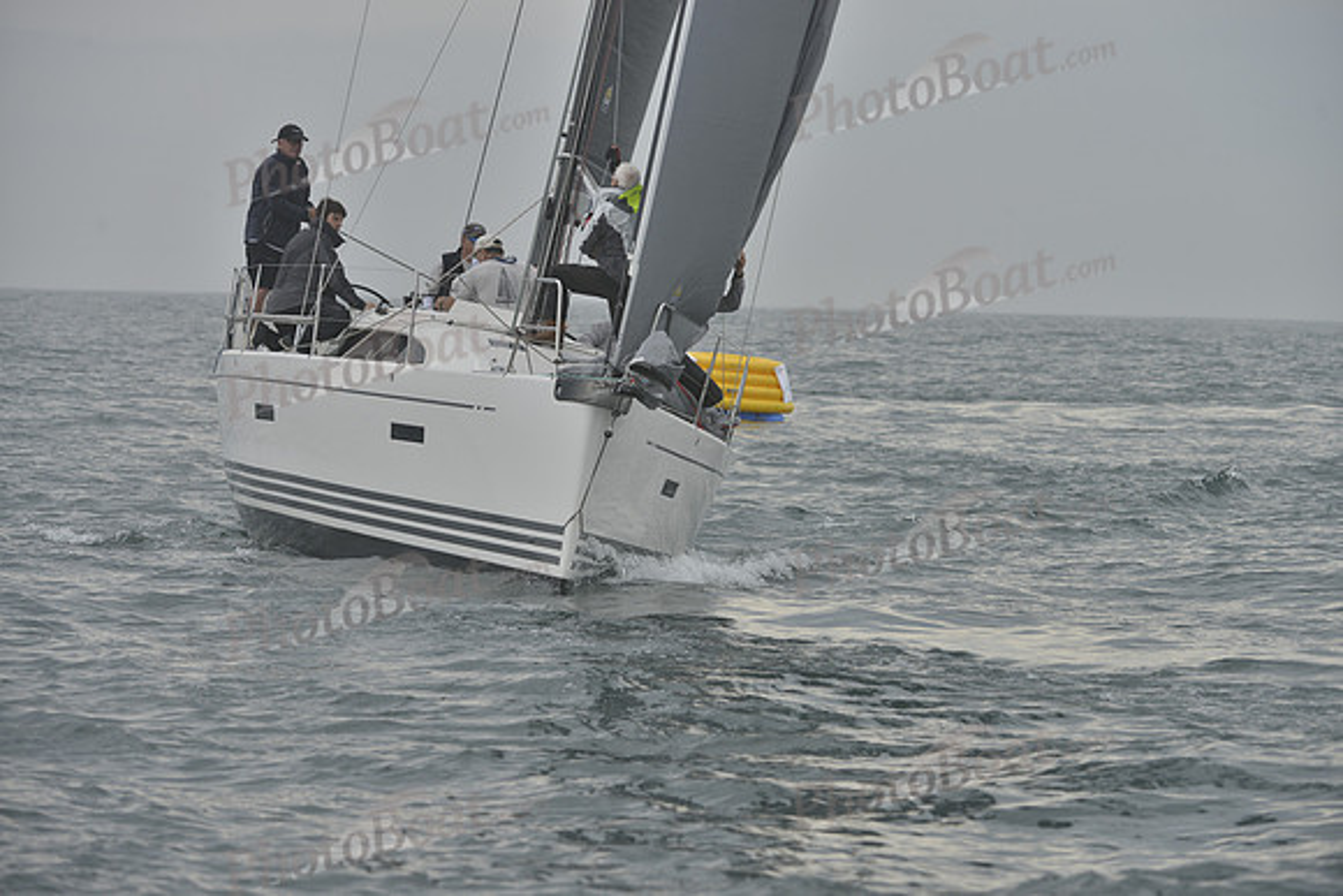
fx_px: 7463
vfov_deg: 6.9
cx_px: 672
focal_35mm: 200
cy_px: 448
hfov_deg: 10.3
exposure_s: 1/800
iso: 280
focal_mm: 200
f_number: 7.1
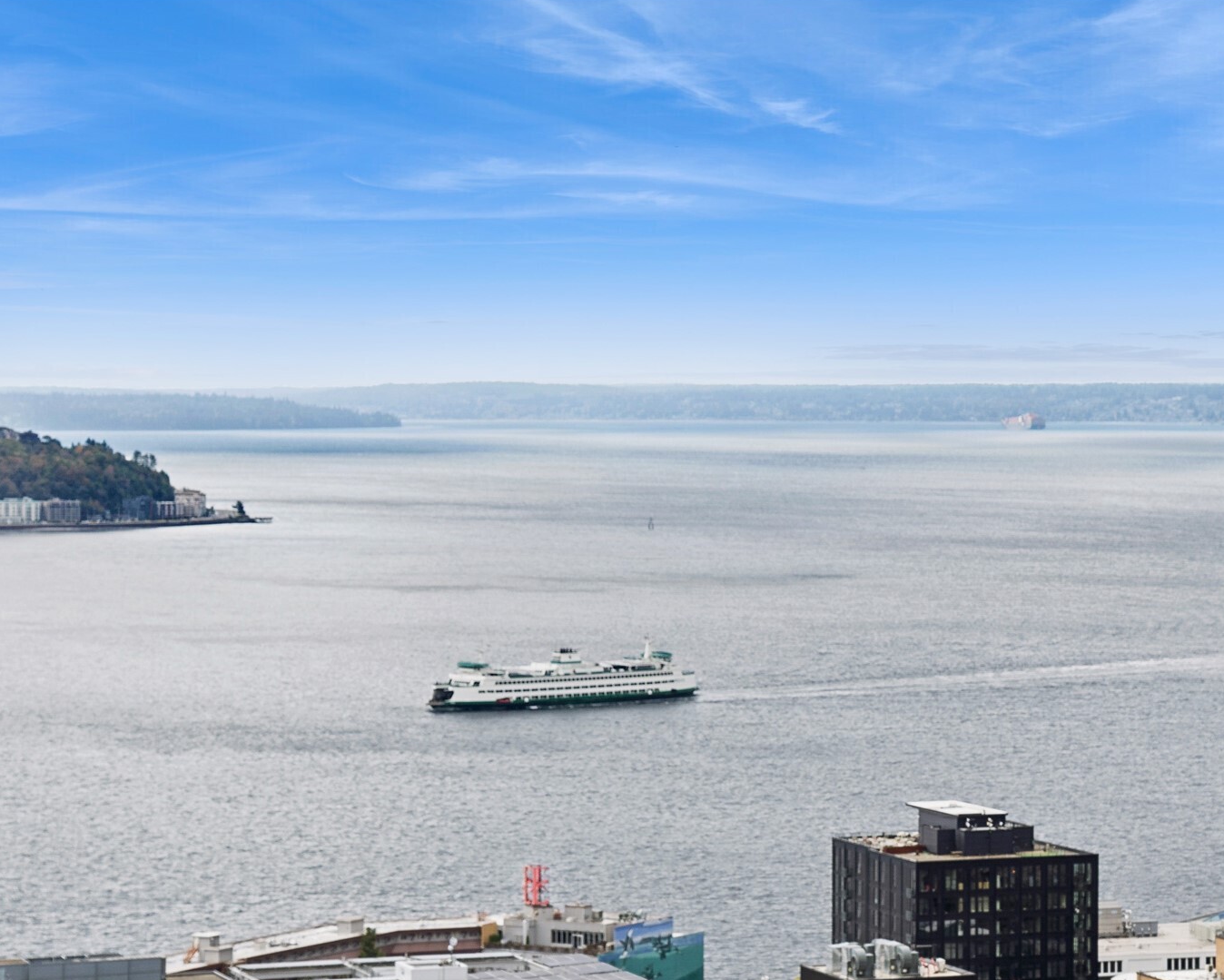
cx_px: 754
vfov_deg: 12.4
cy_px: 507
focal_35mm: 124
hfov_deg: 15.5
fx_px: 4493
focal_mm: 70
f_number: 8
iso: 100
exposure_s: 1/125
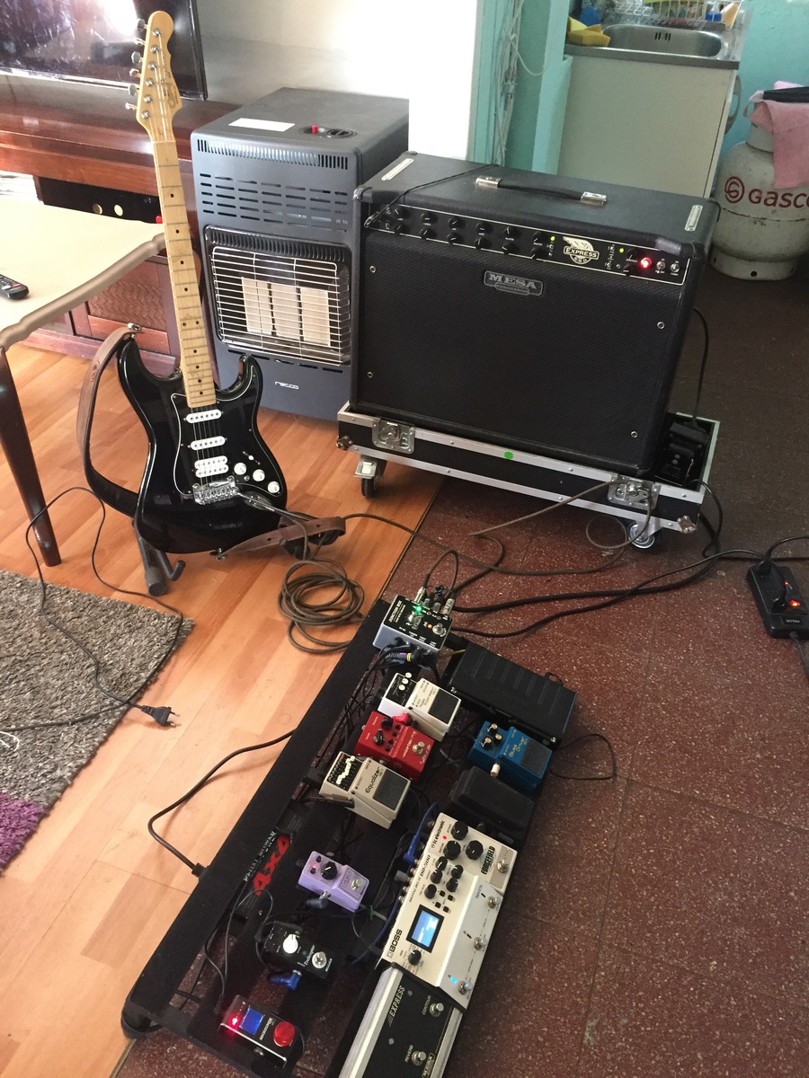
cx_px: 404
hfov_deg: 48.2
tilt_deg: -36.9
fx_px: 904
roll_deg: -2.2
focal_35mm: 29
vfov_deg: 61.7
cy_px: 539
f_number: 2.2
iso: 250
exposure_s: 1/25
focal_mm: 4.15
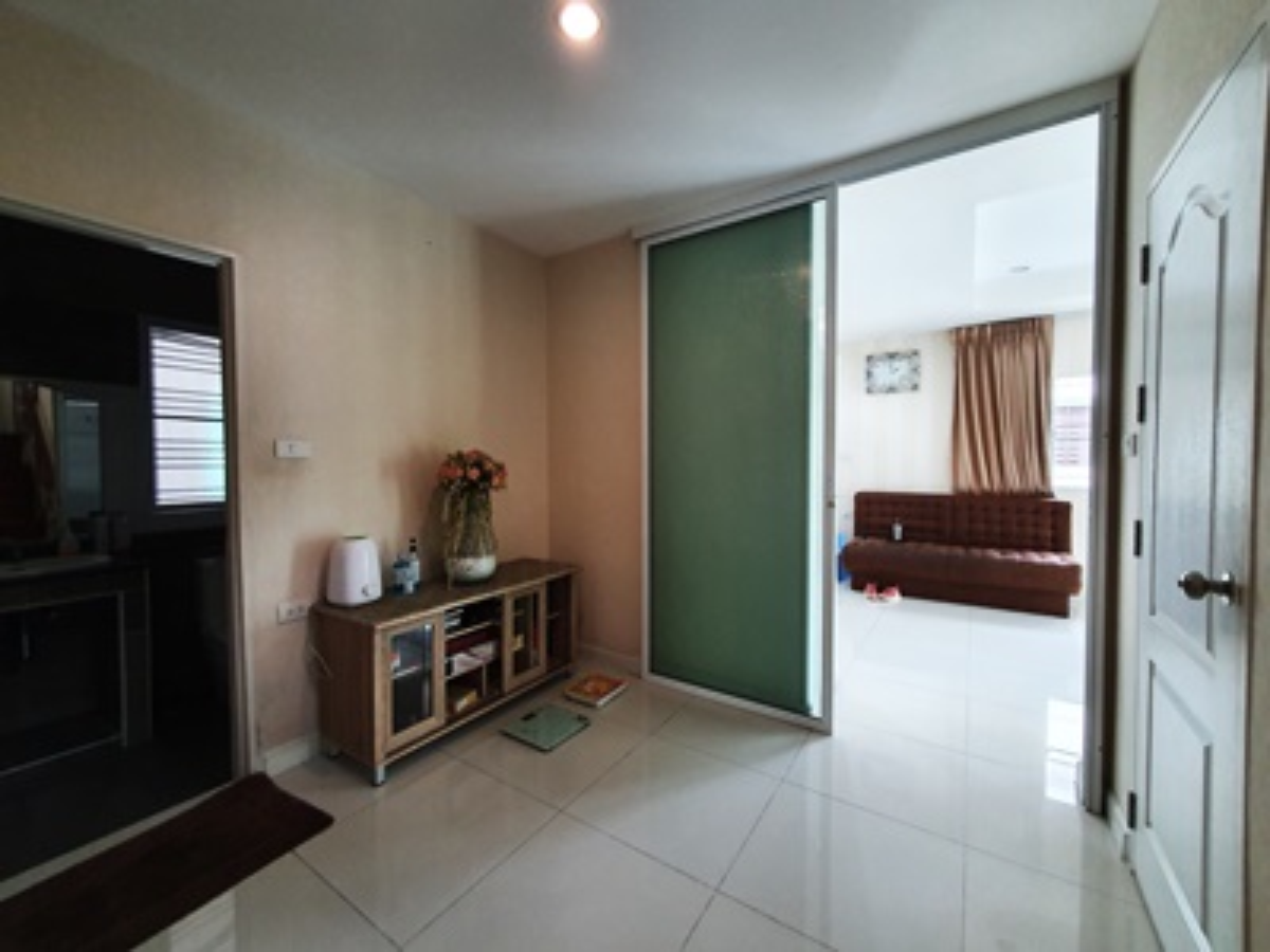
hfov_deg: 106.2
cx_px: 635
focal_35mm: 13
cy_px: 476
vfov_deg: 89.9
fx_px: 477
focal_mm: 1.8
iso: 250
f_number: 2.2
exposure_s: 1/50
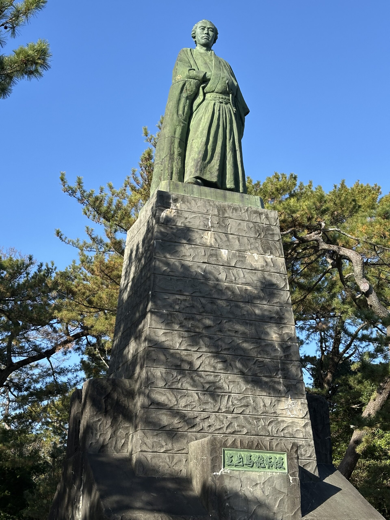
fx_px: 721
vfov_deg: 39.7
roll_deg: -0.5
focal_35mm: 48
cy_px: 260
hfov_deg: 30.3
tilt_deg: +22.3
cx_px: 195
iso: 64
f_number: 1.78
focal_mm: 6.86
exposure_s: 1/1613
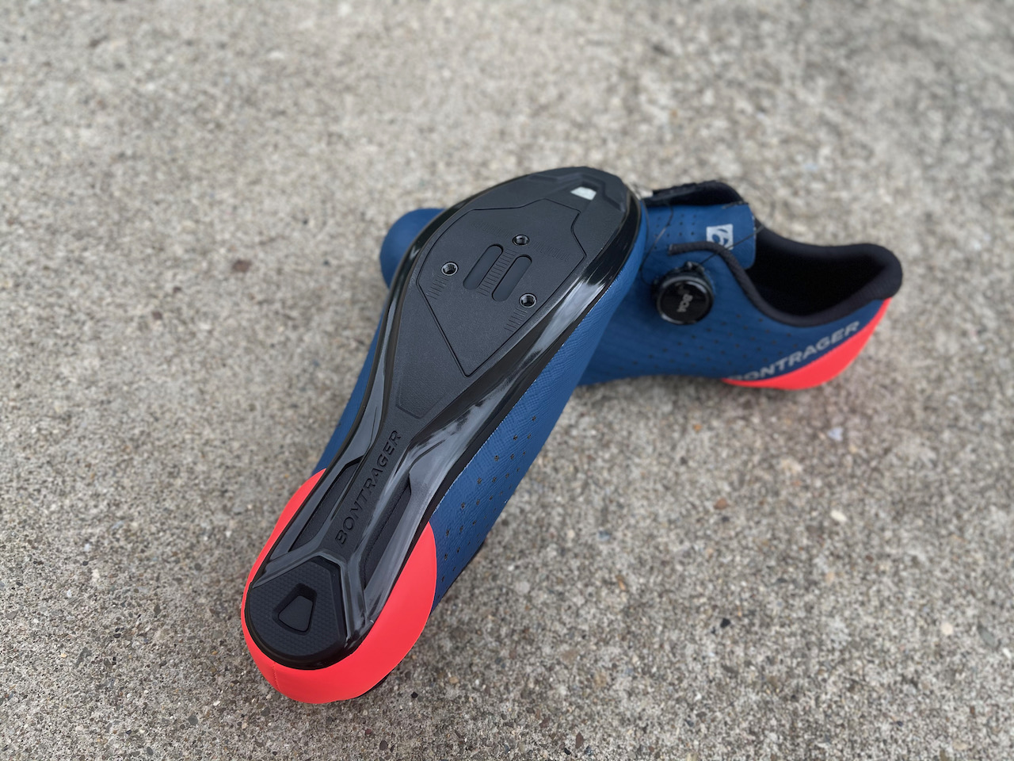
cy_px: 380
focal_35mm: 26
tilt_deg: -58.0
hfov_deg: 67.3
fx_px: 762
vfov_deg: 53.1
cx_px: 507
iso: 32
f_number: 1.6
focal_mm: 5.1
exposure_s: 1/126
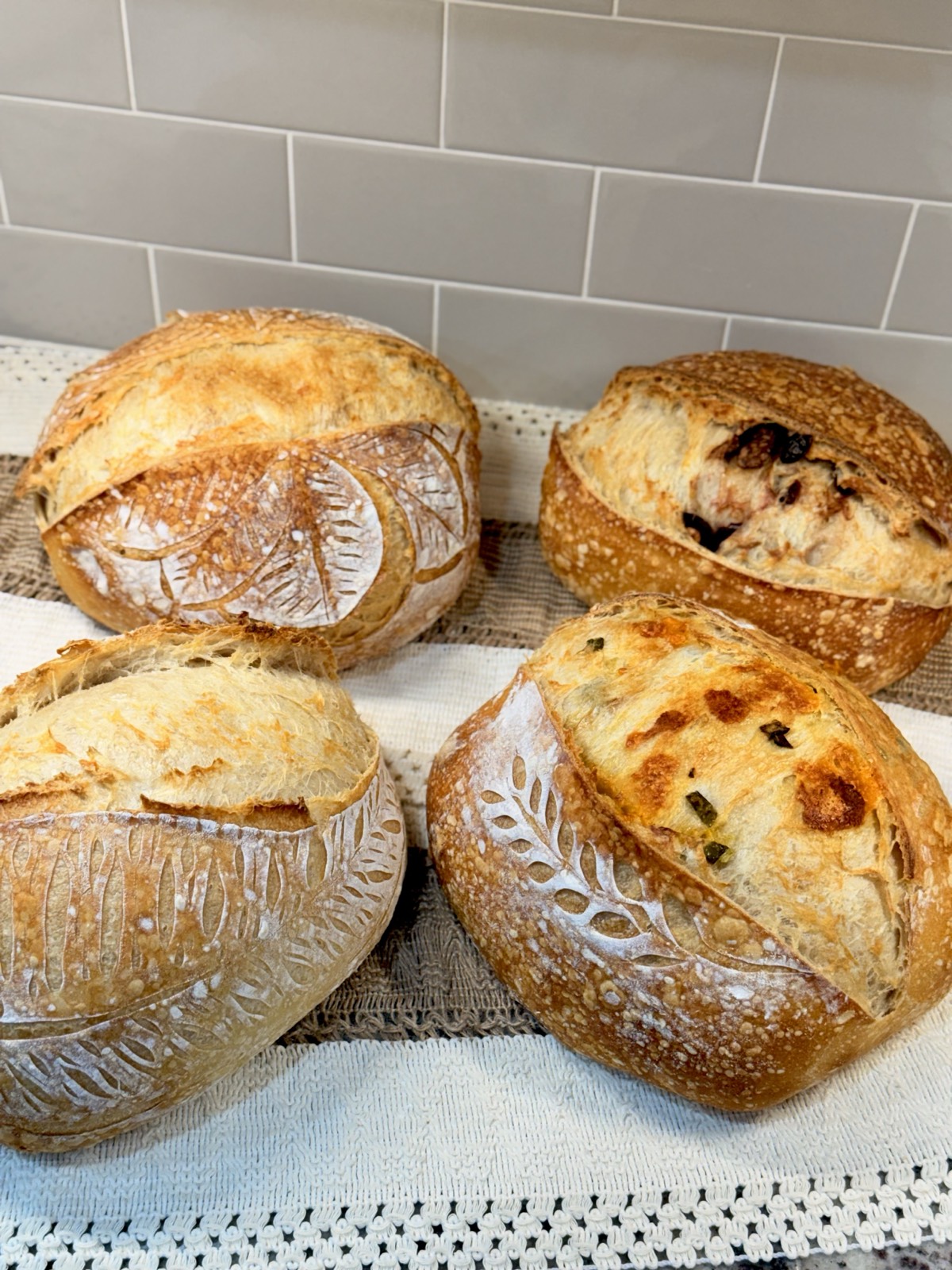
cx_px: 476
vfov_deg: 39.7
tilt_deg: -46.3
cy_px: 635
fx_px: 1760
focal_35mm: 48
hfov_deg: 30.3
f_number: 1.78
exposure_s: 1/120
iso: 80
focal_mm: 6.76
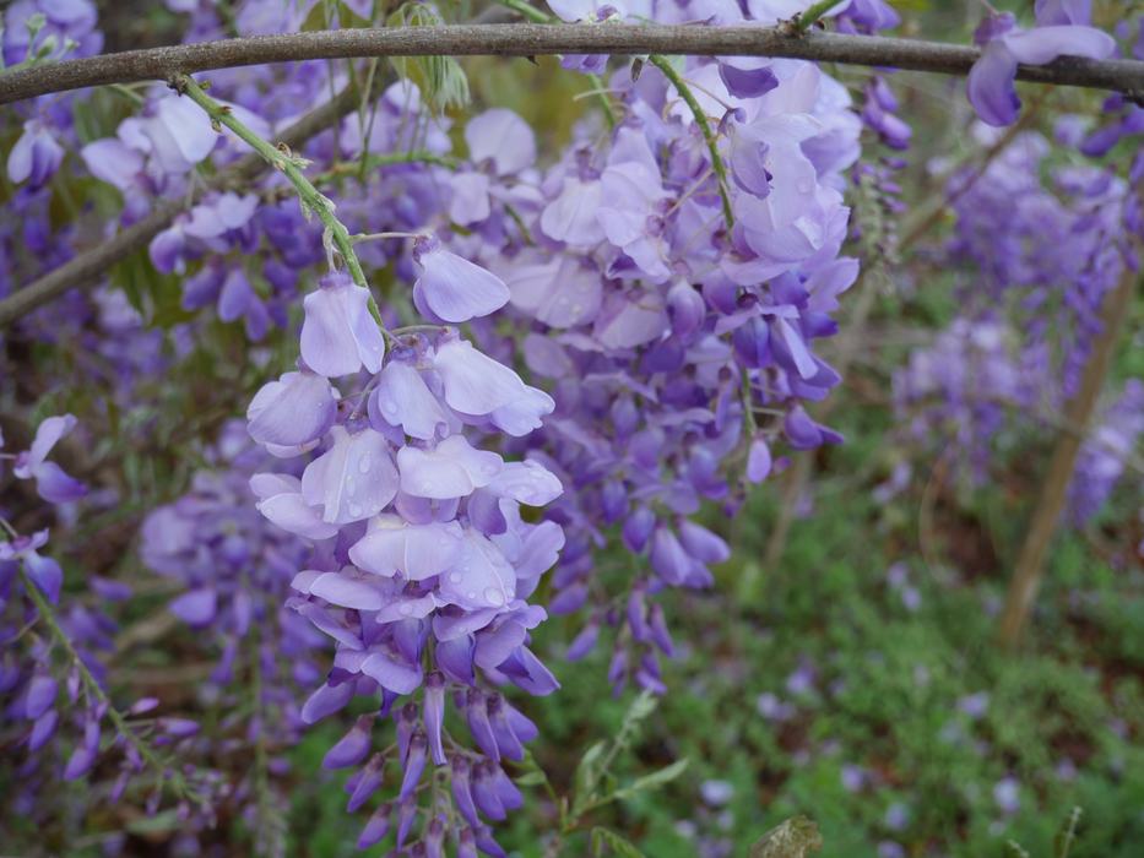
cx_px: 572
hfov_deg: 51.3
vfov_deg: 39.7
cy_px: 429
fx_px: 1190
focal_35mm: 36
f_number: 4.5
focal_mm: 18
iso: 200
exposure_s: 1/125
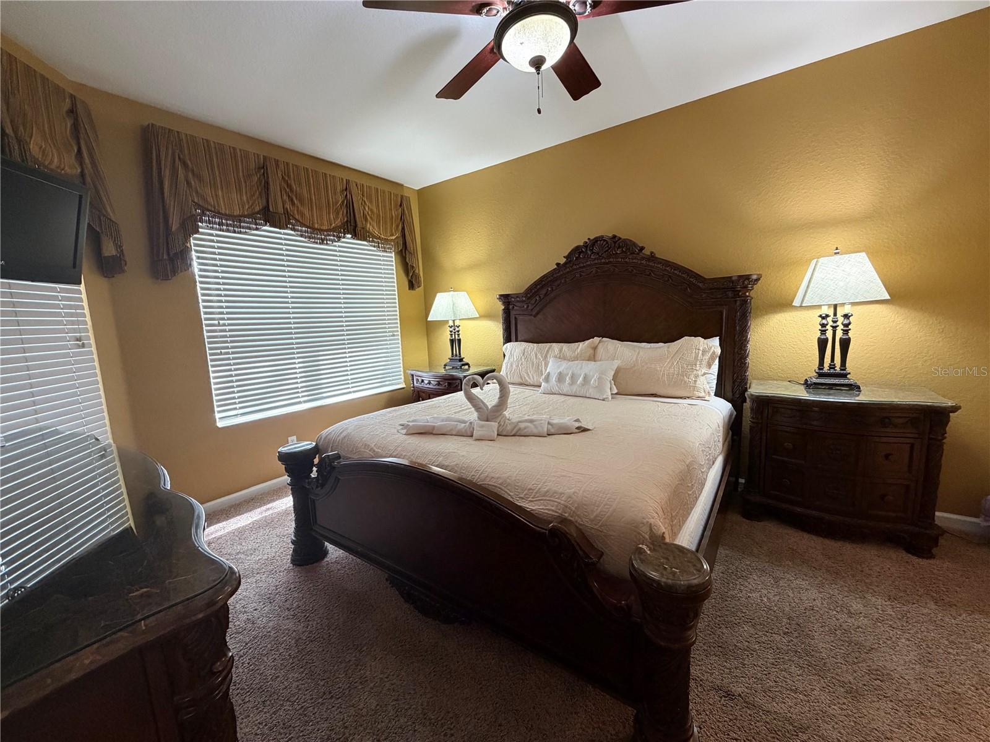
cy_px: 371
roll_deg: +2.9
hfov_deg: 102.1
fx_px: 400
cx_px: 495
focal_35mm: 14
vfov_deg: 85.7
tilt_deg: -8.0
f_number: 2.2
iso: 400
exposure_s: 1/60
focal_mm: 2.22
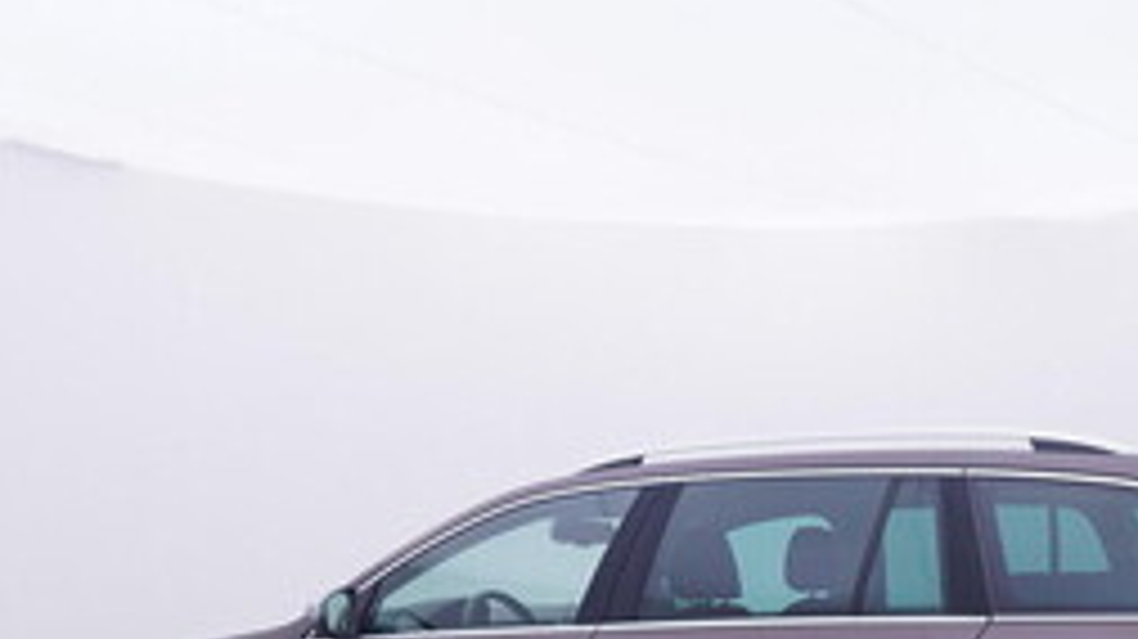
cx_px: 758
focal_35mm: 51
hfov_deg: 40.0
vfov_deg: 22.5
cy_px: 646
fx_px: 1542
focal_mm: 15
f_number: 5
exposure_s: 1/80
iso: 200
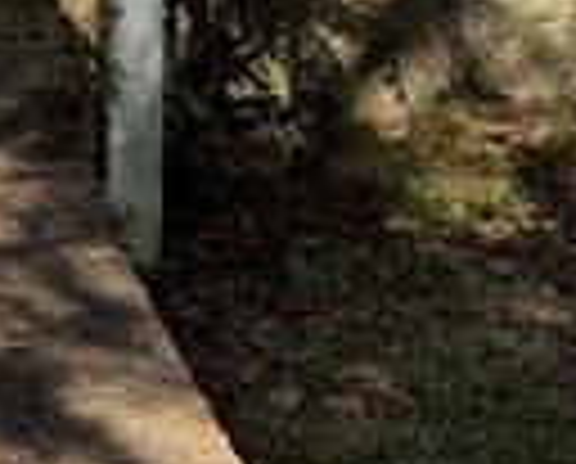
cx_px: -234
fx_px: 3195
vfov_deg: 7.1
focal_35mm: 187
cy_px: -1095
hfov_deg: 10.0
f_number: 1.78
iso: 100
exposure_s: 1/2053
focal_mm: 6.76
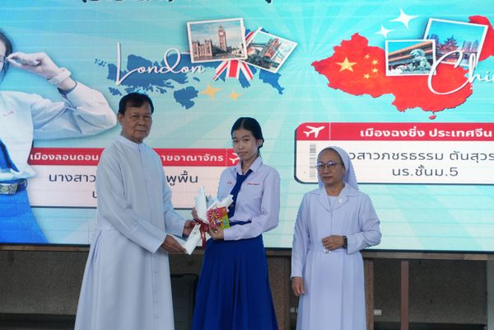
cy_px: 165
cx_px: 247
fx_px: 864
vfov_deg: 21.6
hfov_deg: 31.9
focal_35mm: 63
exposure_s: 1/160
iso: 1600
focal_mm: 42
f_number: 5.6
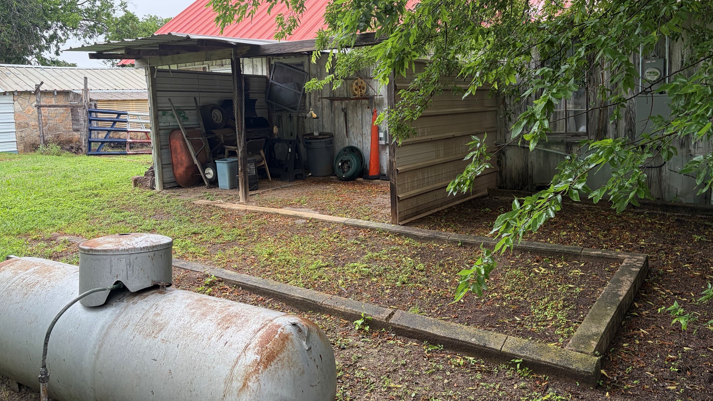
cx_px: 350
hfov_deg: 66.1
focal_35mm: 29
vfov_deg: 39.9
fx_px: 548
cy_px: 150
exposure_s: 1/194
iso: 64
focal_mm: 5.96
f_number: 1.6
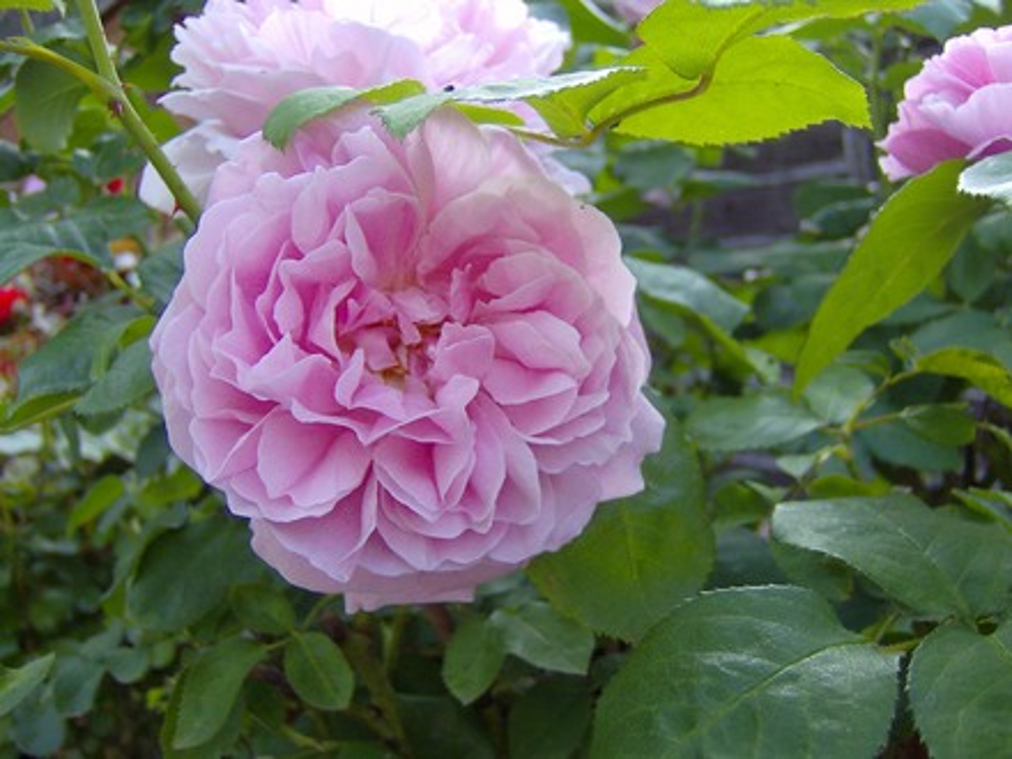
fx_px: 1052
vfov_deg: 39.7
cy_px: 380
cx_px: 506
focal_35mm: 36
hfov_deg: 51.4
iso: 100
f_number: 2.8
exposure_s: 1/249
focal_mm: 6
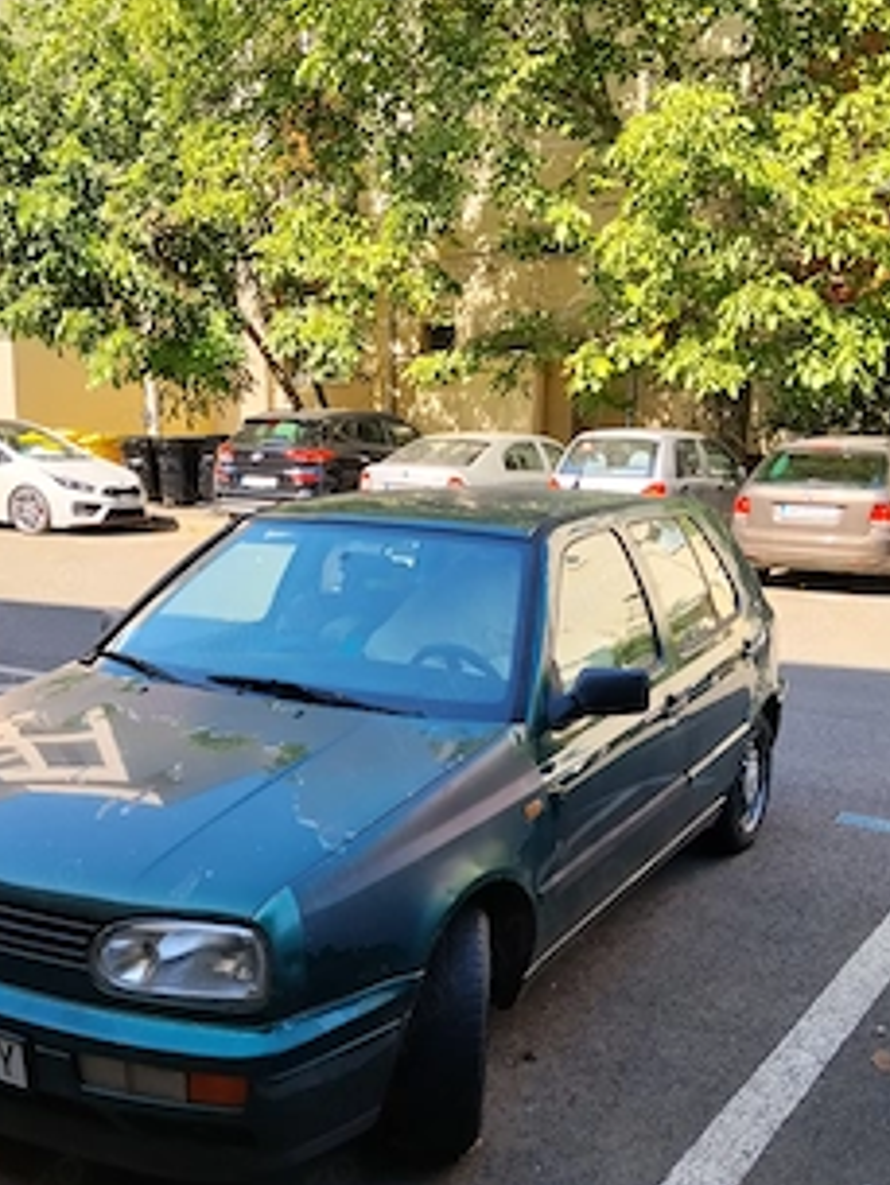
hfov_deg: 37.6
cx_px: 369
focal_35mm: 38
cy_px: 715
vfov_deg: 48.6
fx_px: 1302
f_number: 1.8
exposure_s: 1/336
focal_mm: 4.22
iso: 50
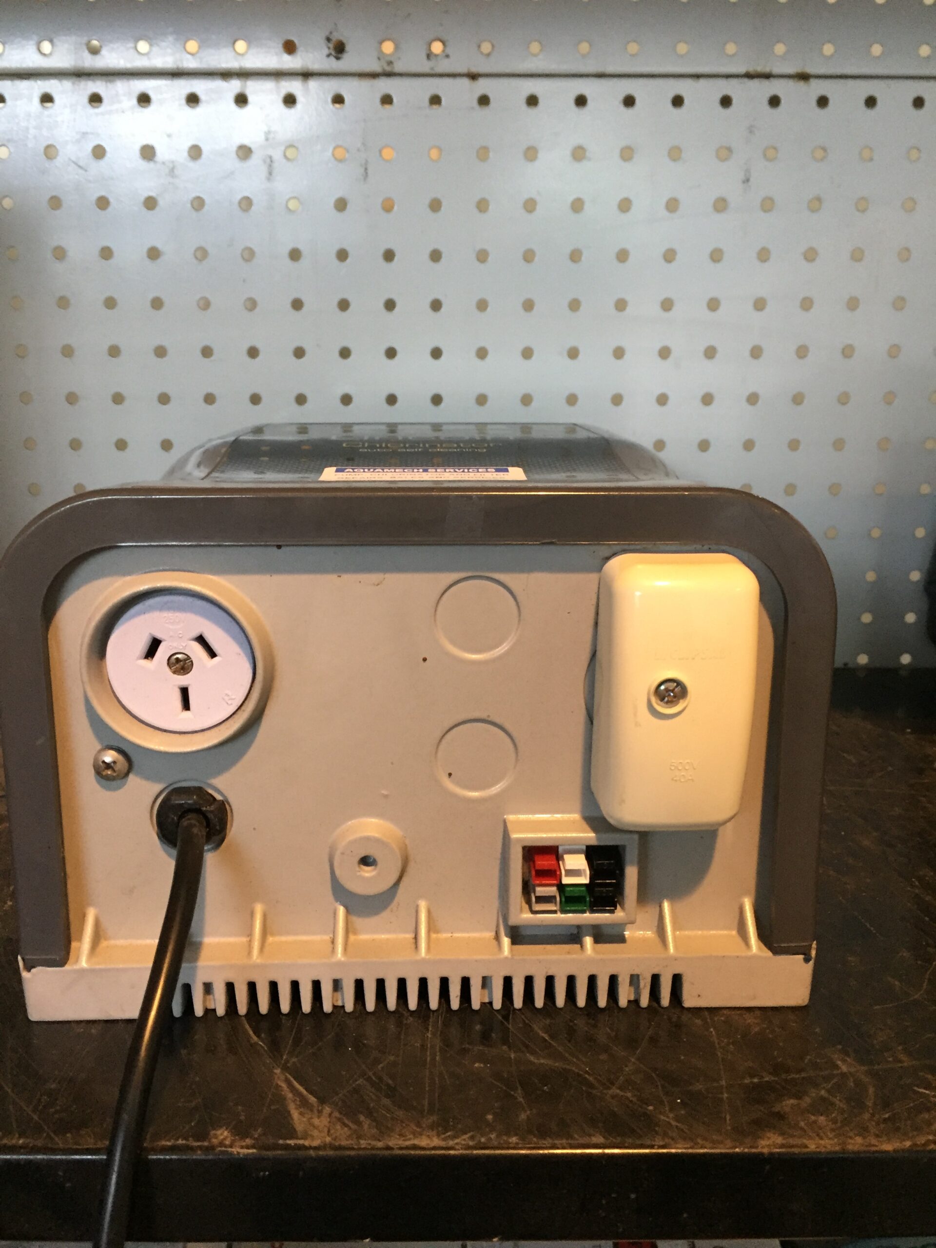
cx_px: 468
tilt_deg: -10.1
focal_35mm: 29
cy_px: 624
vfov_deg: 61.7
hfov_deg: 48.2
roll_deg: +0.3
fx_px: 1046
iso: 250
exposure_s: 1/33
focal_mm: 4.15
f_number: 2.2
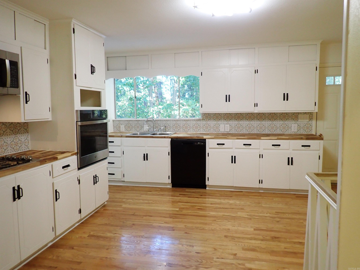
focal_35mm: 25
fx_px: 260
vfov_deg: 54.9
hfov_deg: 69.4
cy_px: 135
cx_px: 180
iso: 200
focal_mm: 4.5
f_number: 2
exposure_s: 1/80
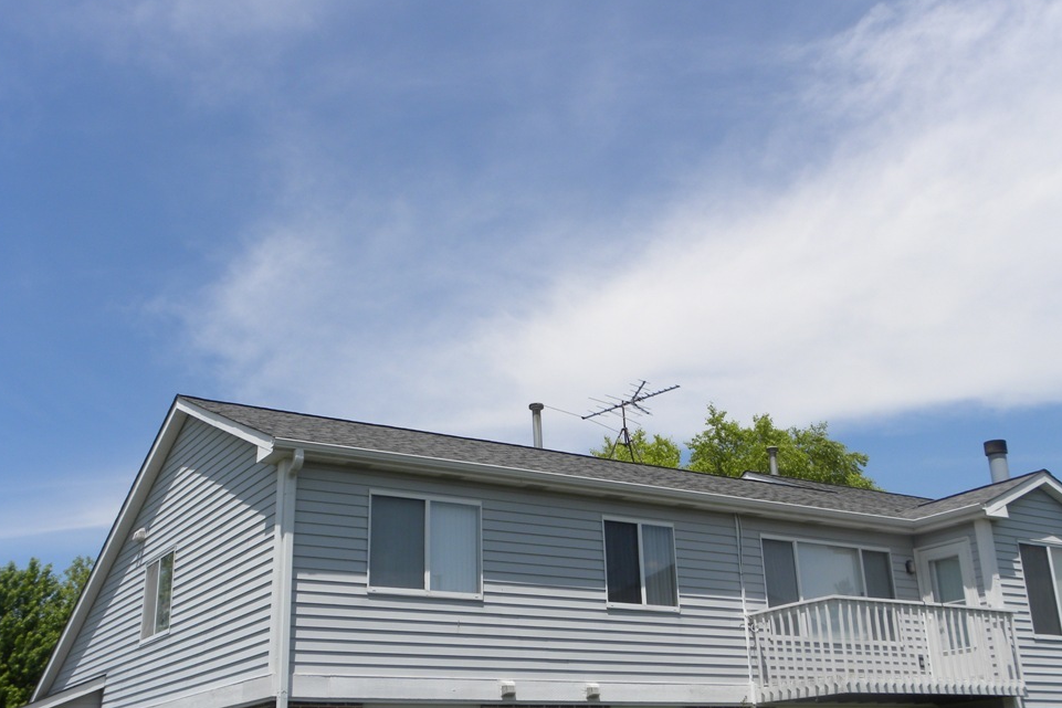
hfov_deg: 47.4
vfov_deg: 32.6
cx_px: 551
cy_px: 341
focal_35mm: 41
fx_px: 1210
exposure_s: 1/364
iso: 64
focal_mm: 6.6
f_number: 6.3
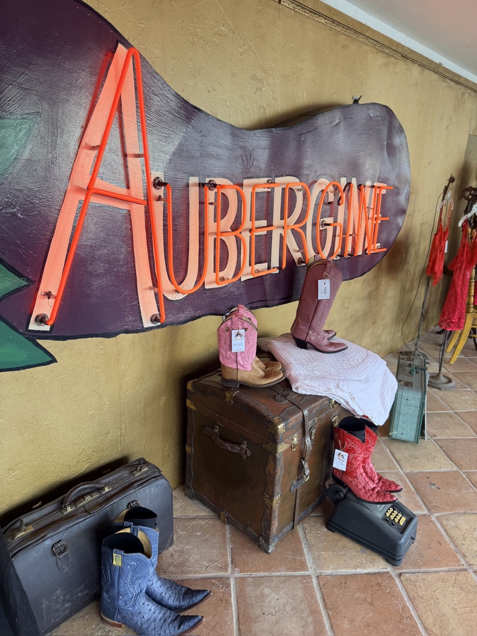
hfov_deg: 56.8
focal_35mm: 24
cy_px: 318
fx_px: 441
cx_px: 238
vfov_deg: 71.6
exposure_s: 1/120
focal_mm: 6.76
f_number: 1.78
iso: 64
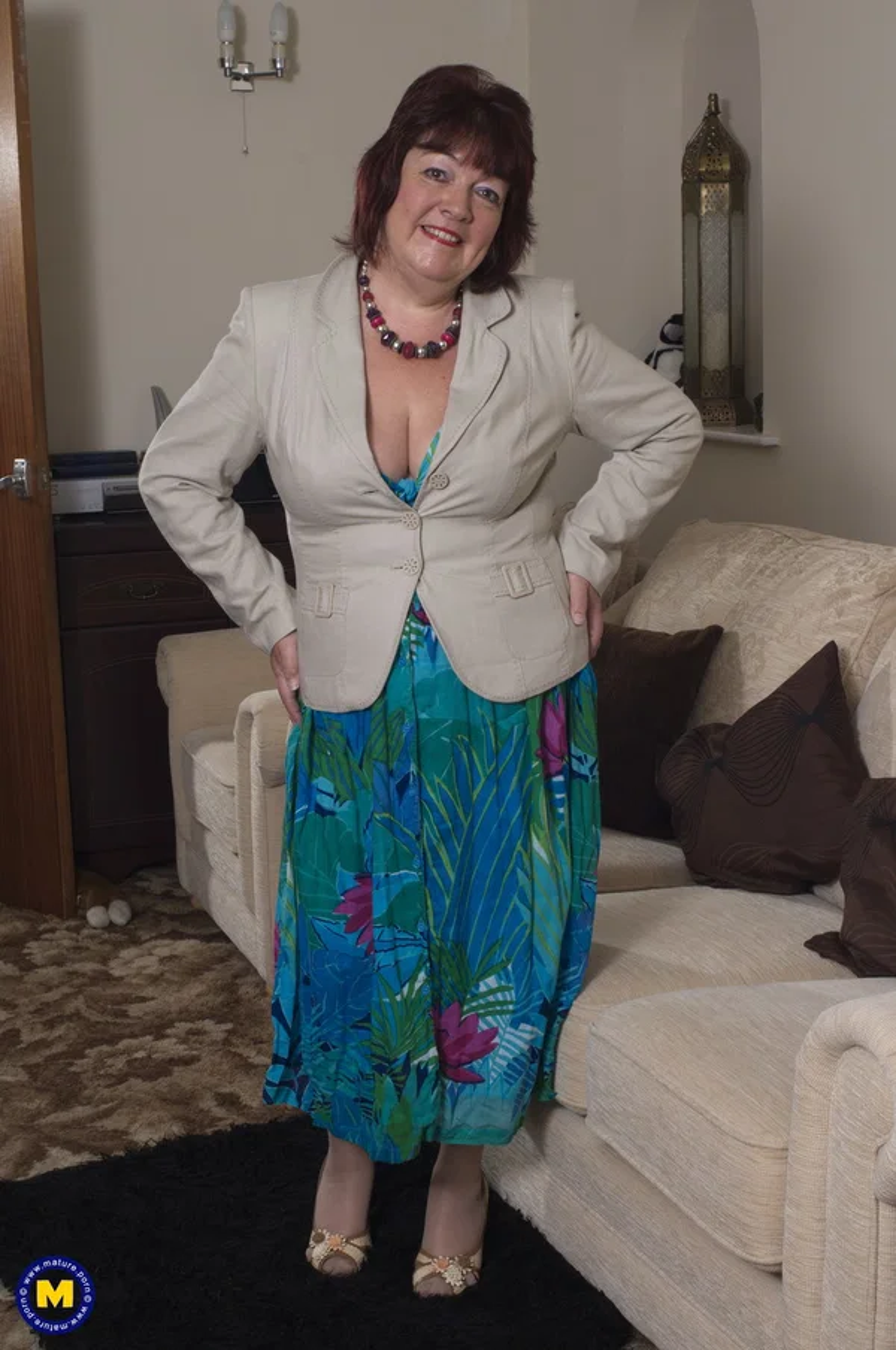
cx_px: 448
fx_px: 1966
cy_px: 675
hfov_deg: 25.7
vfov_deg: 37.9
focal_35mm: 52
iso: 100
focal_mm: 35
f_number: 11
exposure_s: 1/125
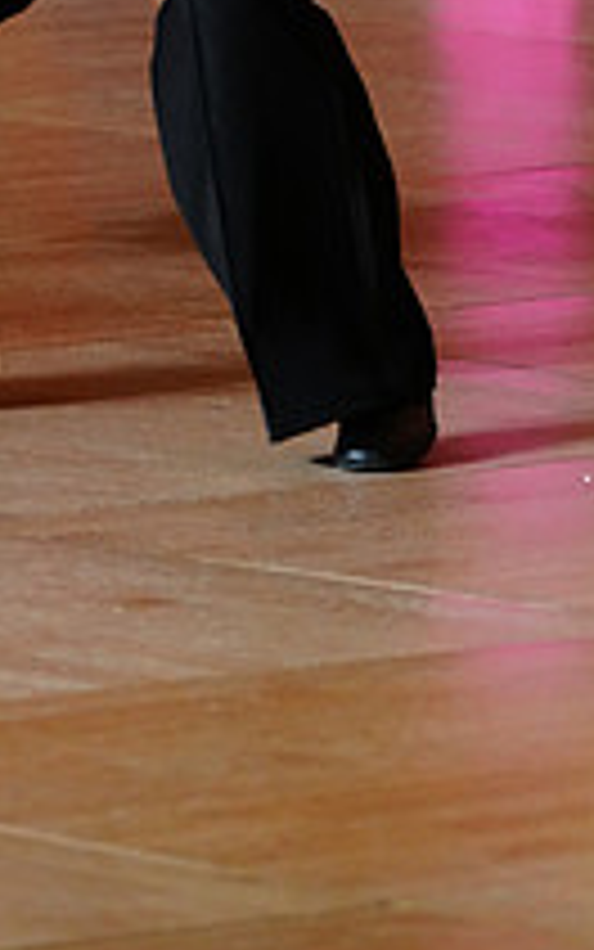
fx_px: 13227
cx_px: -178
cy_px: -279
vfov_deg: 4.1
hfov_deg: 2.6
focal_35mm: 511
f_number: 4
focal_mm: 182
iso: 3200
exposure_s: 1/320
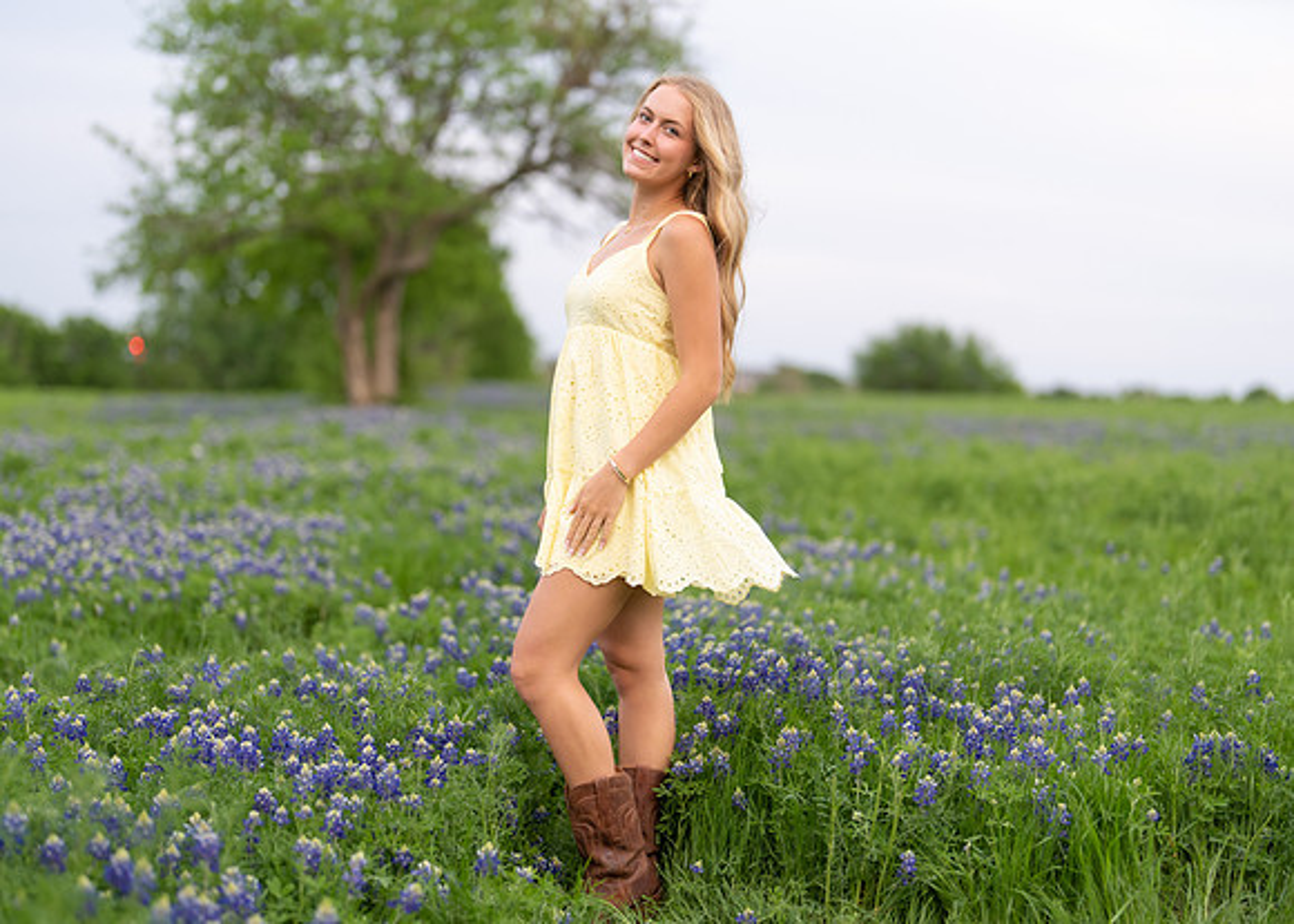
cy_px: 460
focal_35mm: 59
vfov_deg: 24.2
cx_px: 624
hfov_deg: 33.5
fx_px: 2150
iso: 250
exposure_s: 1/800
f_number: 1.2
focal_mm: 50
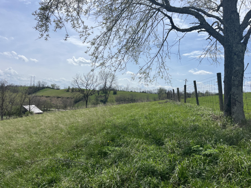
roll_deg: -3.3
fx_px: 188
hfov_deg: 67.3
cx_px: 126
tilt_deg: +2.2
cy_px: 94
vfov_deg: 53.0
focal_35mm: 26
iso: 50
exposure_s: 1/8403
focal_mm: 5.1
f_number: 1.6
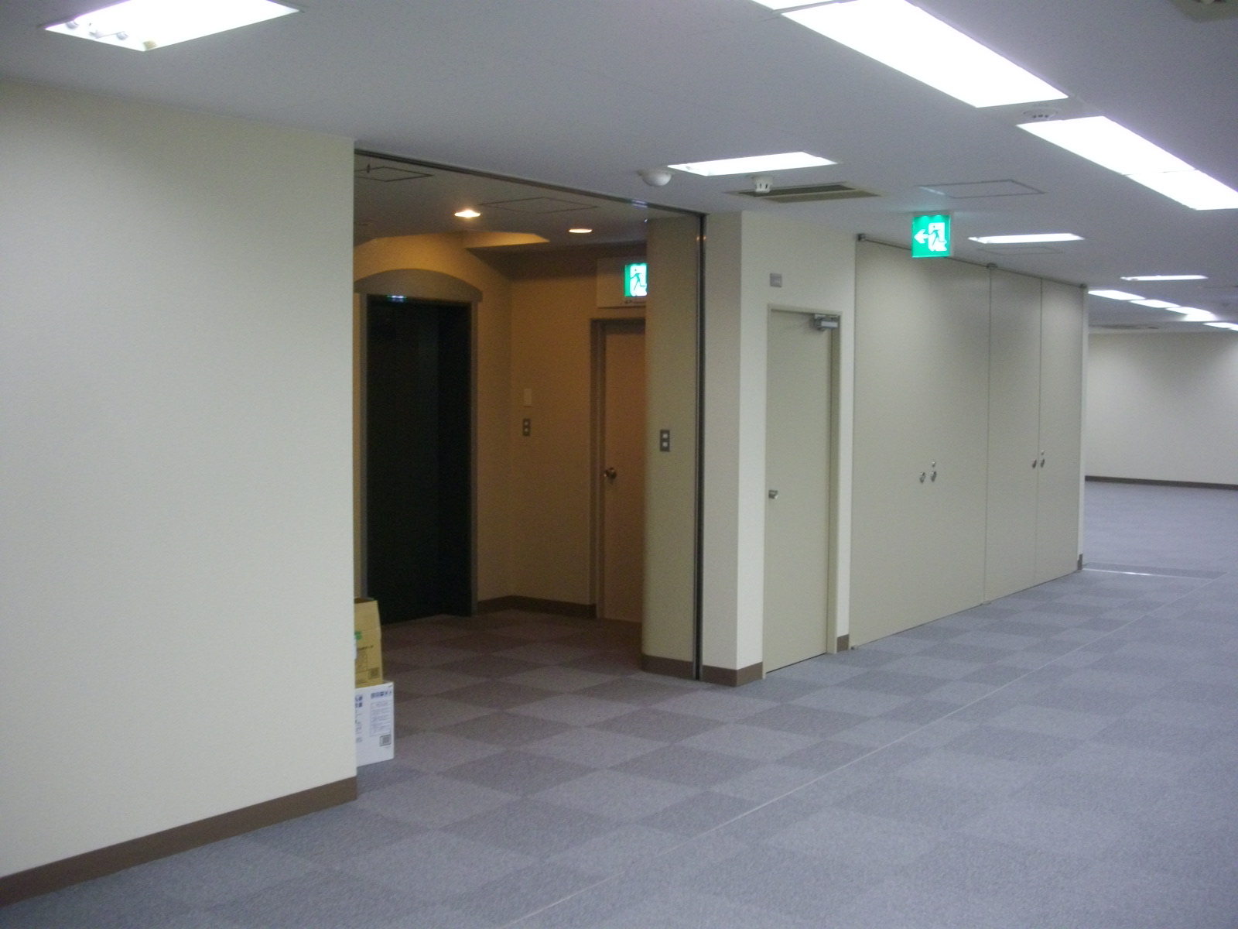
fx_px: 1323
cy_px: 464
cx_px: 619
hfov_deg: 50.1
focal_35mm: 37
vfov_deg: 38.7
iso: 200
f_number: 2.8
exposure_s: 1/50
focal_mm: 6.2
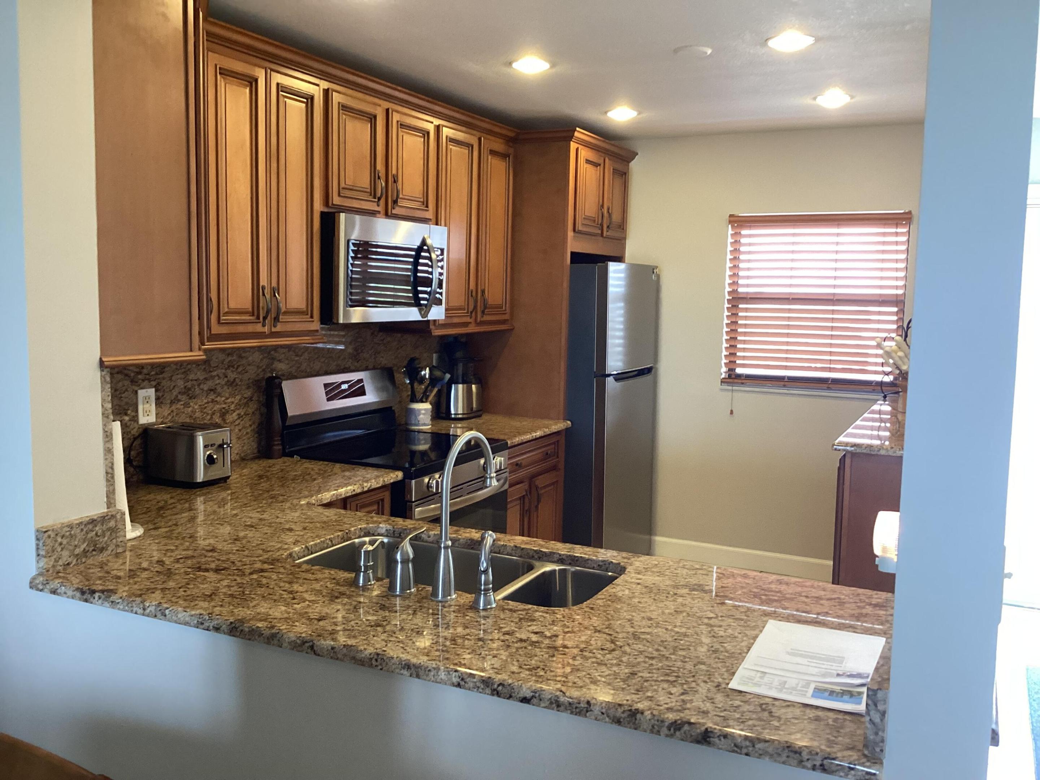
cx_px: 520
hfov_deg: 58.4
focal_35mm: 31
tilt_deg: -4.7
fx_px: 931
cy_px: 390
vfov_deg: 45.4
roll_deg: +0.0
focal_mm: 3.3
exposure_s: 1/60
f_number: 2.4
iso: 200
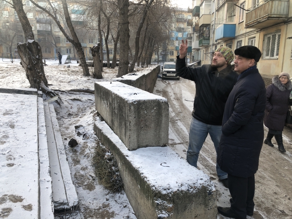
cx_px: 146
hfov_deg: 63.5
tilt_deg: -10.4
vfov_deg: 49.7
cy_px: 110
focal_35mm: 28
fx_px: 236
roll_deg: +0.5
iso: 40
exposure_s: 1/120
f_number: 1.8
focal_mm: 3.99
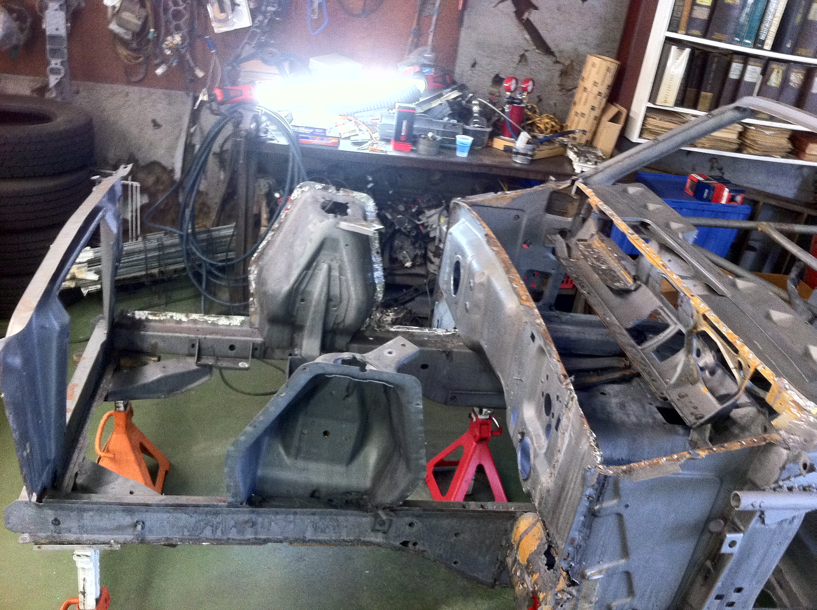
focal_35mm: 35
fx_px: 825
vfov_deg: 40.6
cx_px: 408
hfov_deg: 52.7
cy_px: 305
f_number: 2.8
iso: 320
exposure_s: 1/15
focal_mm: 3.85
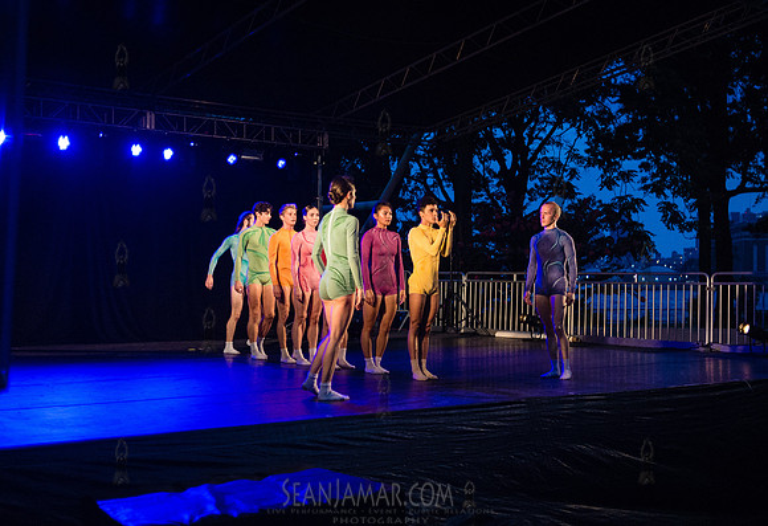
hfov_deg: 42.0
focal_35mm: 46
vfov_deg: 29.5
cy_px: 250
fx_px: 1000
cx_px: 398
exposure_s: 1/1000
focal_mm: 35
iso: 3200
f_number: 2
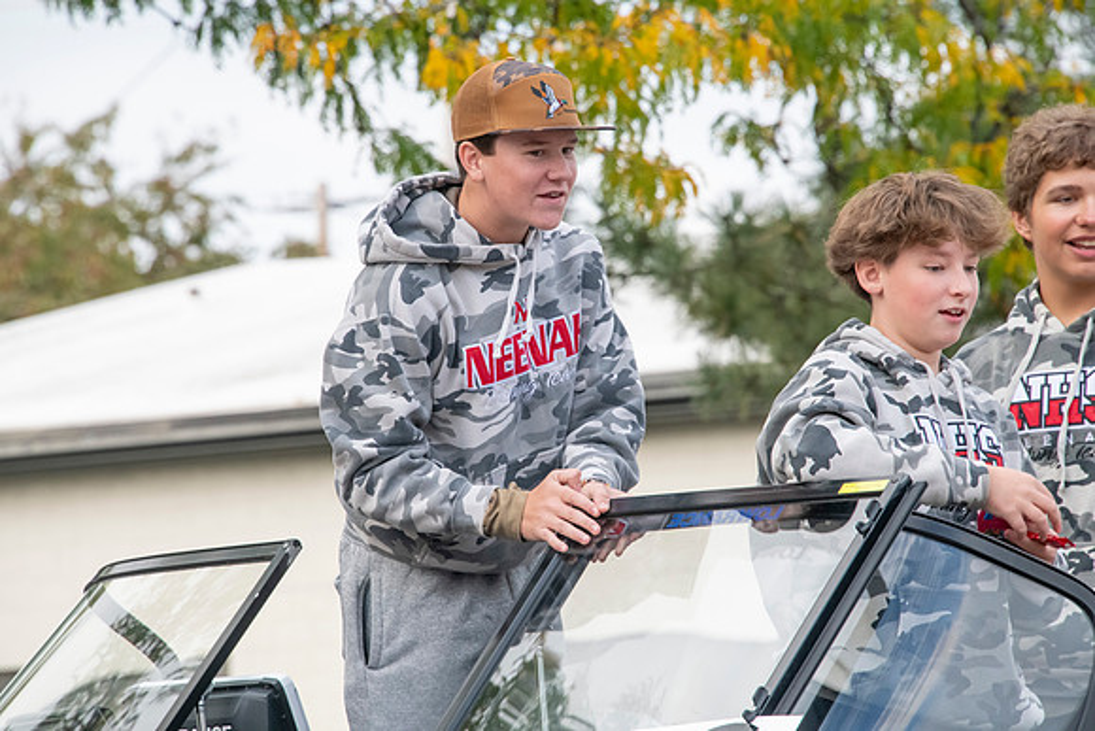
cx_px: 548
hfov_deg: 6.9
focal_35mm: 300
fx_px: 9127
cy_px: 366
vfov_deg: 4.6
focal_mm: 300
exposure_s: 1/400
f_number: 11
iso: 3200
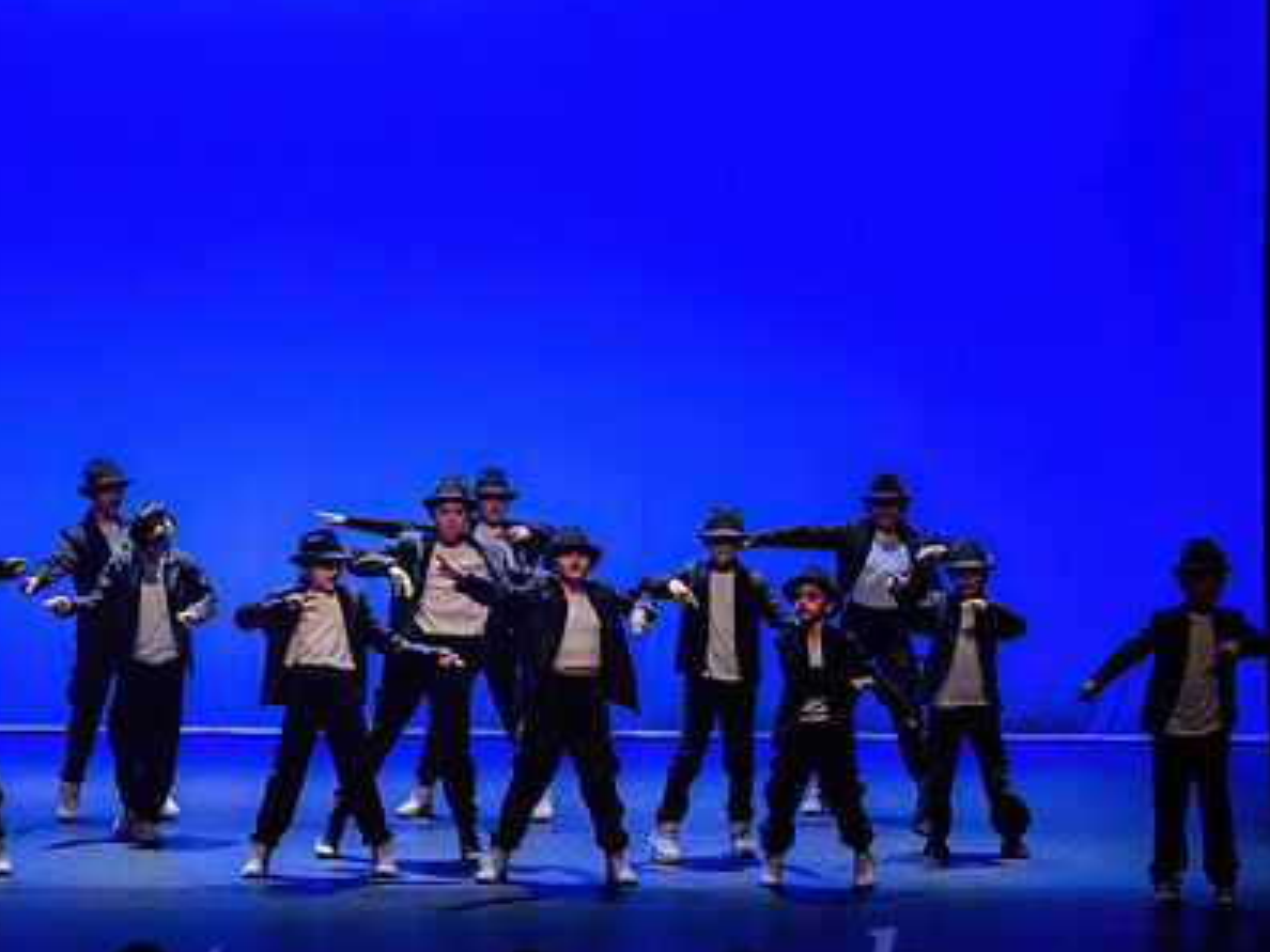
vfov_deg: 12.7
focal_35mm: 117
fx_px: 4293
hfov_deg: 16.8
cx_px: 391
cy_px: 556
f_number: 2.8
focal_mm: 82
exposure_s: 1/250
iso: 1250
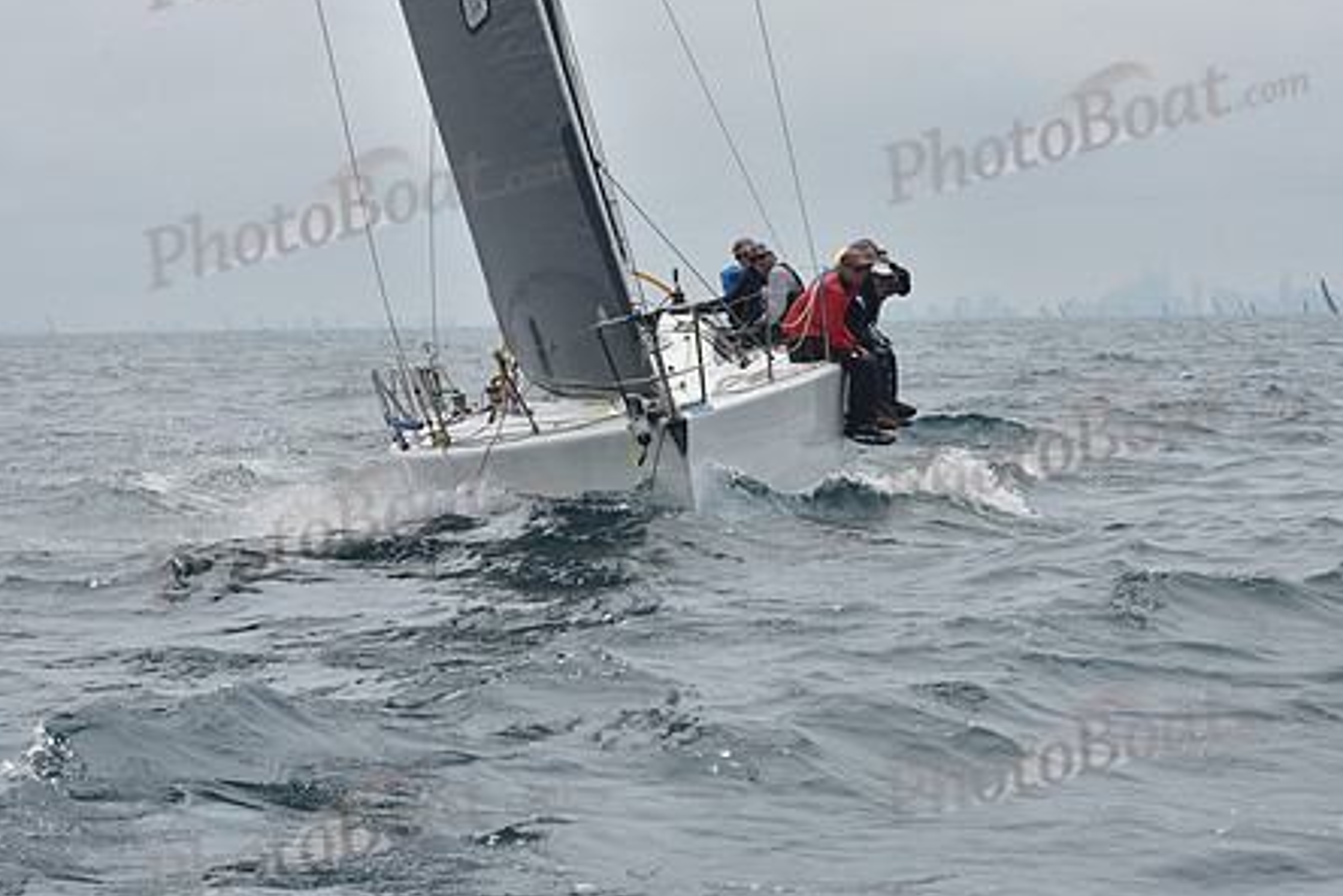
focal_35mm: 124
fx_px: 4626
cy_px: 325
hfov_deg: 16.5
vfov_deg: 11.0
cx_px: 729
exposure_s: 1/800
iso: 250
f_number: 13
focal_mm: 95
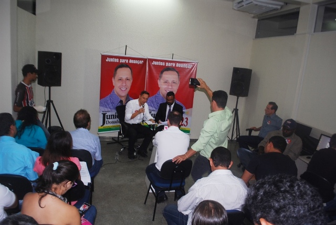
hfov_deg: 67.3
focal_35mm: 27
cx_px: 168
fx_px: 252
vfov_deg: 48.0
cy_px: 112
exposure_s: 1/60
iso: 200
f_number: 3.5
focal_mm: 18
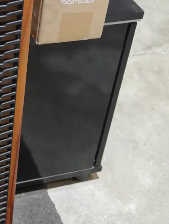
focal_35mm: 83
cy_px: 68
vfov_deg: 23.4
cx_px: 6
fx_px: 539
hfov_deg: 17.5
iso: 800
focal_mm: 20
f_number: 4.4
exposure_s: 1/60
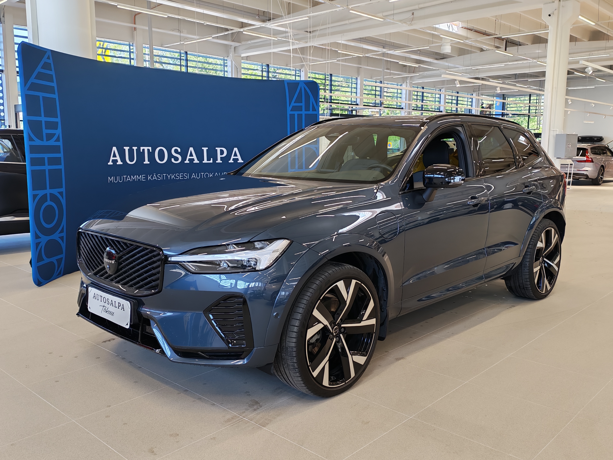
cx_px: 306
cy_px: 230
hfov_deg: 55.4
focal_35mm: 33
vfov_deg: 42.9
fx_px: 584
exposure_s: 1/100
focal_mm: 6.12
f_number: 1.9
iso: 165
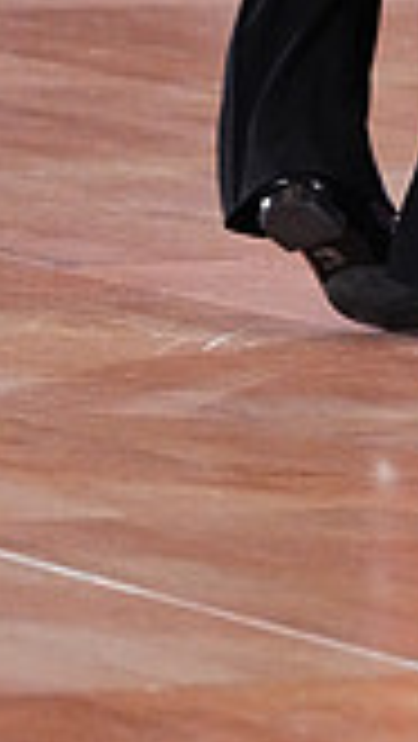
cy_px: -540
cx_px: 744
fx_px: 12454
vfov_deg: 3.4
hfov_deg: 1.9
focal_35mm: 633
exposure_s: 1/400
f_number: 5
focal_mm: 172
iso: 8000
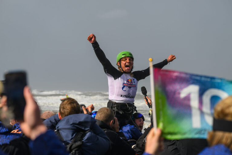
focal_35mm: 111
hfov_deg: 18.4
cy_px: 77
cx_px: 116
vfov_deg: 12.3
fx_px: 715
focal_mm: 110
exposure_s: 1/2500
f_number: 6.3
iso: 220
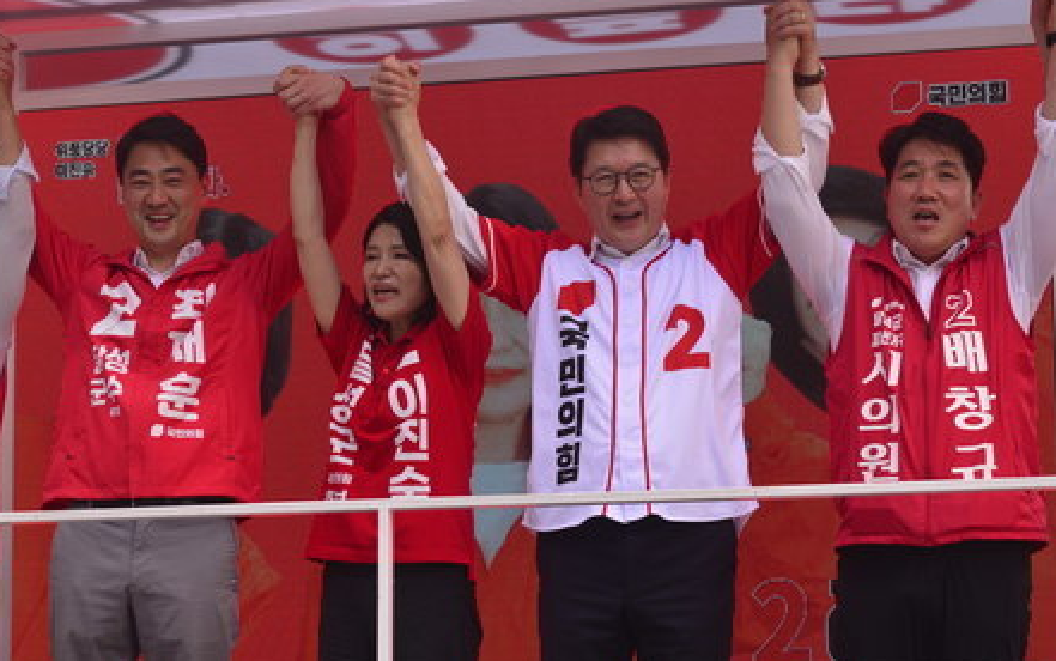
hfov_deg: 23.0
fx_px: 2591
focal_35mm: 90
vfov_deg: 14.5
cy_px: 468
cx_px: 584
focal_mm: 62
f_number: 7.1
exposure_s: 1/160
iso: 200
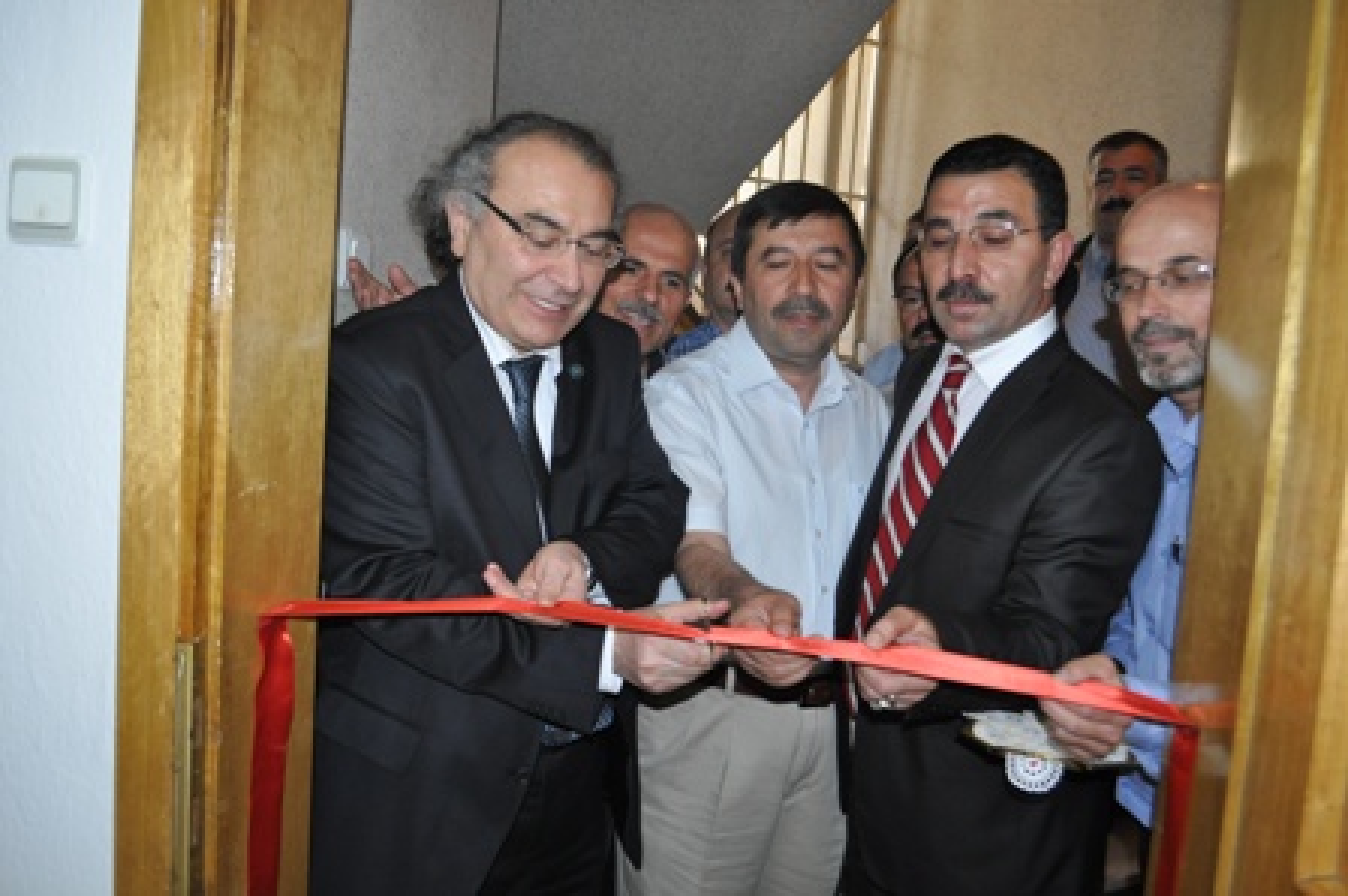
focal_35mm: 33
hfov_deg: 57.3
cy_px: 448
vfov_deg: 39.9
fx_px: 1235
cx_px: 674
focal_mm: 22
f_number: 3.8
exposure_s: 1/60
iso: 800
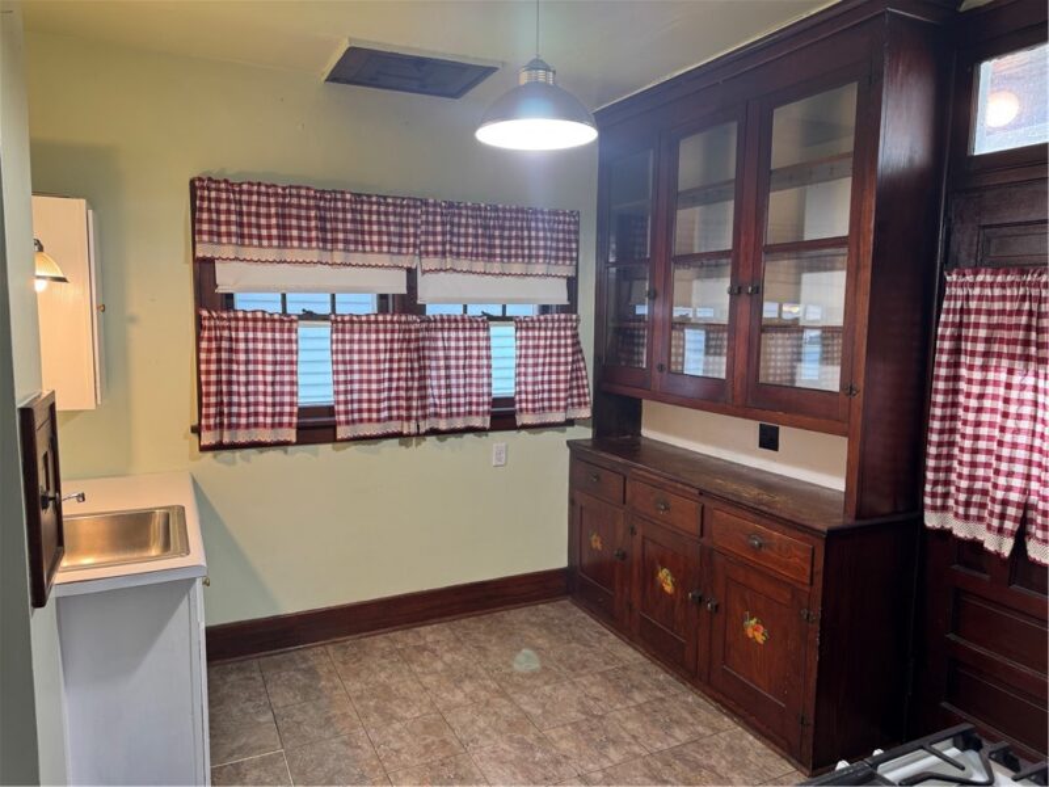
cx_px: 524
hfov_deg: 71.6
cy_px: 394
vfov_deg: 56.8
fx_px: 727
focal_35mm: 24
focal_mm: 6.76
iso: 125
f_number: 1.78
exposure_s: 1/60
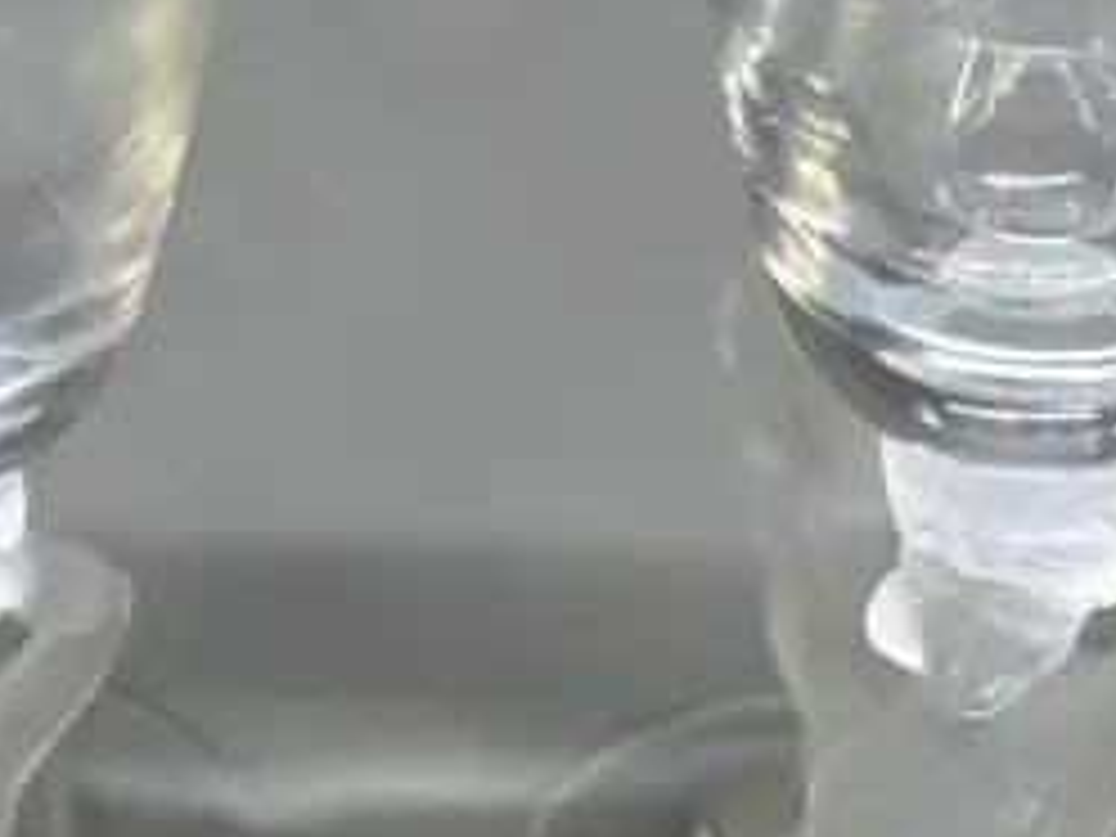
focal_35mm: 190
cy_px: 387
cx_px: -86
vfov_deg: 7.8
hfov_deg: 10.3
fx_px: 6125
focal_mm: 23
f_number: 5
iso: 2500
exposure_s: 1/250
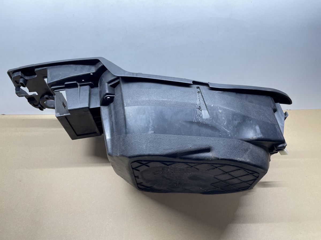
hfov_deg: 67.3
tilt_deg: -44.8
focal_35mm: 26
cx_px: 160
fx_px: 241
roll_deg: -0.7
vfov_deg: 53.1
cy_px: 120
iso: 100
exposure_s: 1/100
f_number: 1.6
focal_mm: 4.2
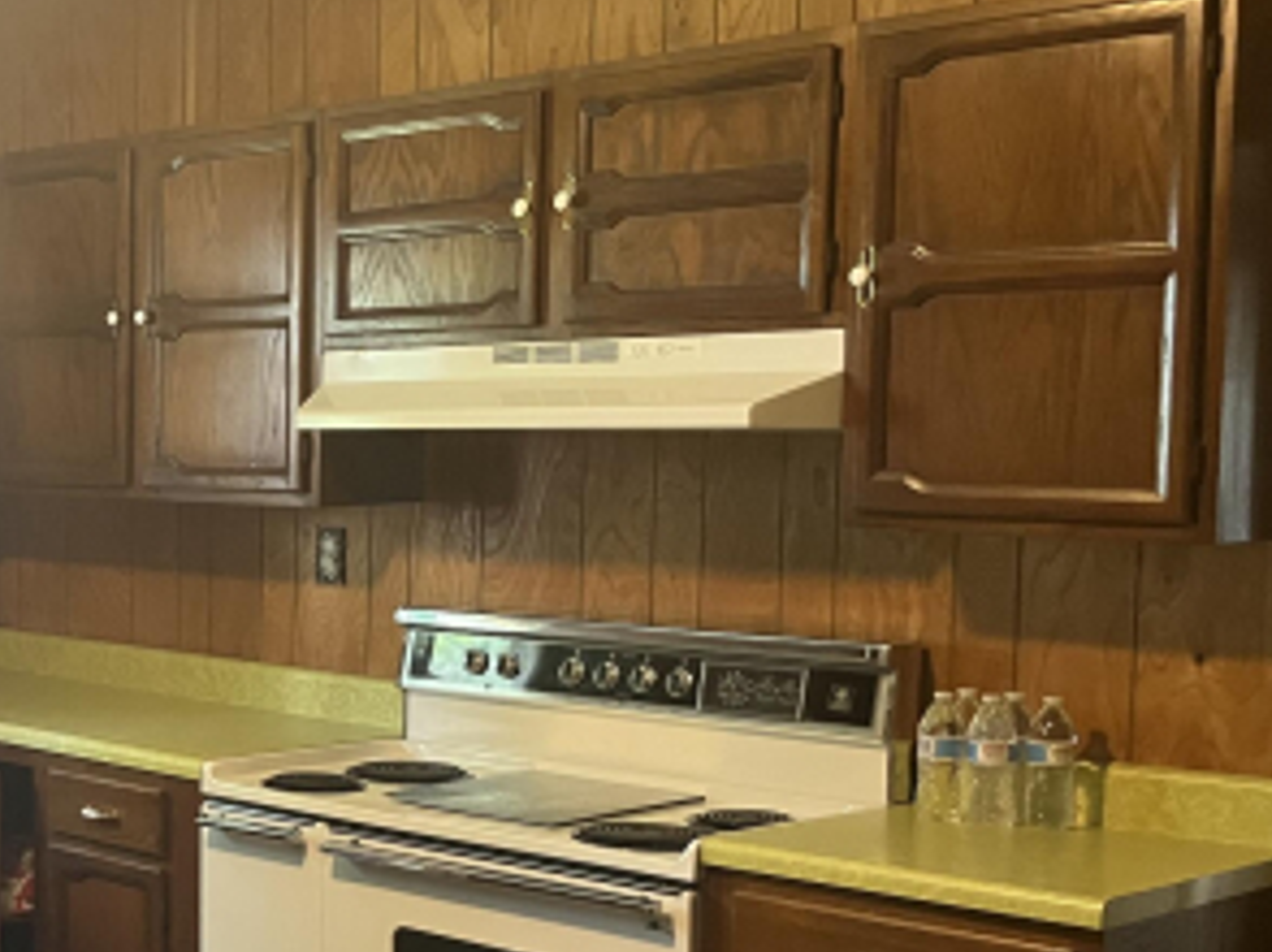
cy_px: 606
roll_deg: +0.0
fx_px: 2166
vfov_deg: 24.7
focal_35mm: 59
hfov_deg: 29.5
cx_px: -123
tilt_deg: -4.0
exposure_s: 1/60
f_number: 1.6
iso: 500
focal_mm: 5.1
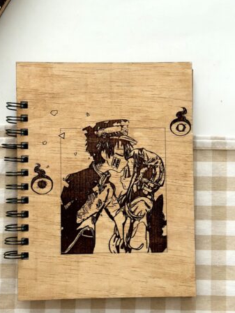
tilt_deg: -88.7
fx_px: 516
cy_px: 168
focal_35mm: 57
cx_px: 113
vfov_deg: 33.8
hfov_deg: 25.7
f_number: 1.78
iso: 400
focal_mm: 6.86
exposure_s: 1/47
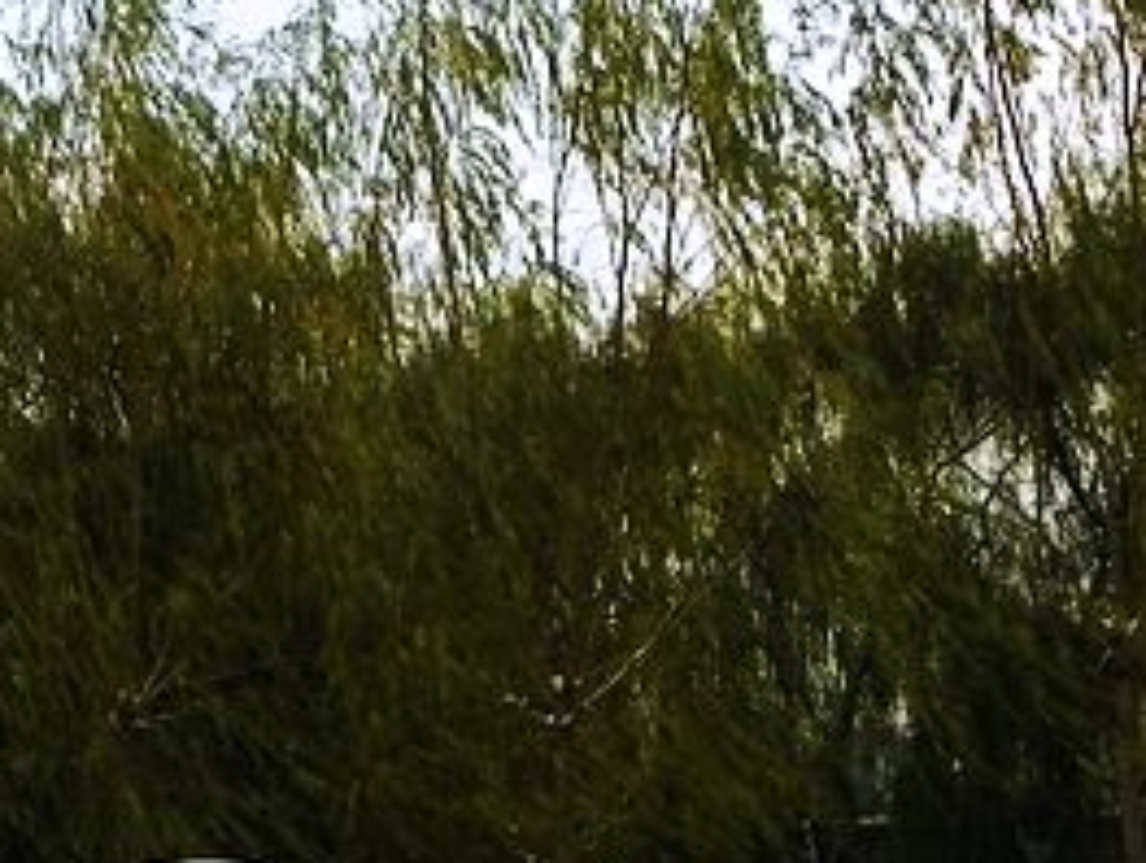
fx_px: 2619
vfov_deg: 18.4
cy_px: 800
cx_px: -174
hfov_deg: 22.9
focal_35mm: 79
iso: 100
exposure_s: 1/800
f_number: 2.8
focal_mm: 4.6
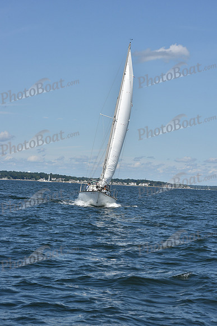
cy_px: 163
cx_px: 108
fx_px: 904
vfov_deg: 20.4
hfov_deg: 13.7
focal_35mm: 100
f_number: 11
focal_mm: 100
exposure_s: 1/1000
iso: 320
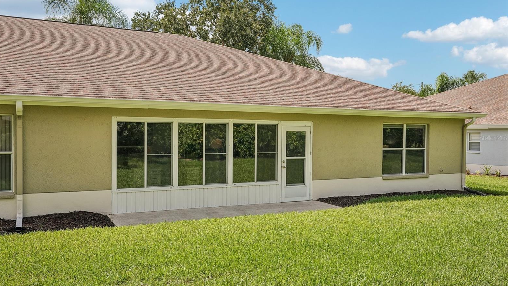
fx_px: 438
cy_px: 138
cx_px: 250
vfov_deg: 36.1
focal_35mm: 33
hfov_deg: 60.2
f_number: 8
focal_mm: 30.5
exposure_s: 1/500
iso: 400
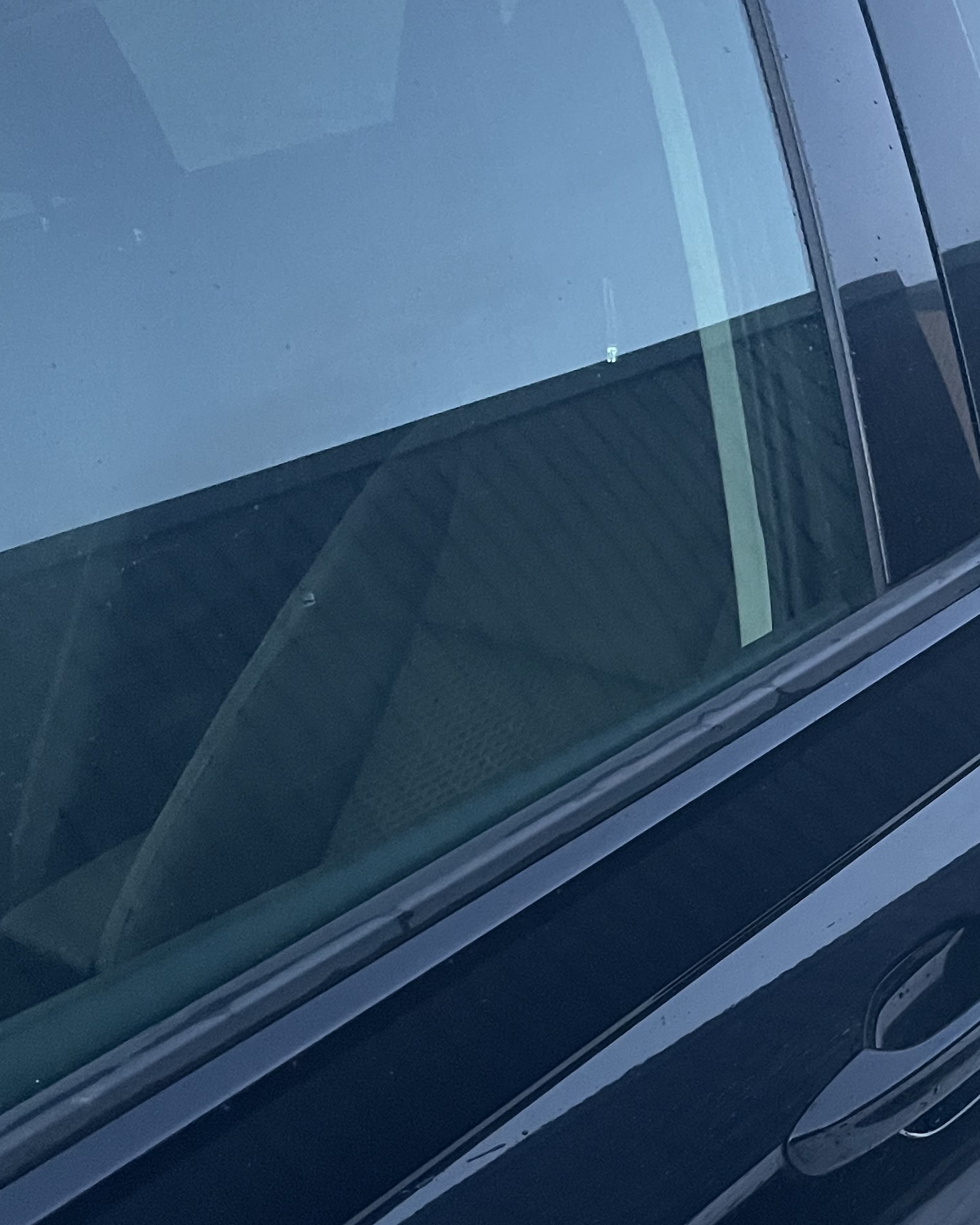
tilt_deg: -27.8
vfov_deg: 33.1
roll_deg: +5.1
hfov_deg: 25.6
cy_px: 866
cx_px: 1006
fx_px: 2030
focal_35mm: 56
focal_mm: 4.2
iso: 500
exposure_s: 1/40
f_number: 1.6
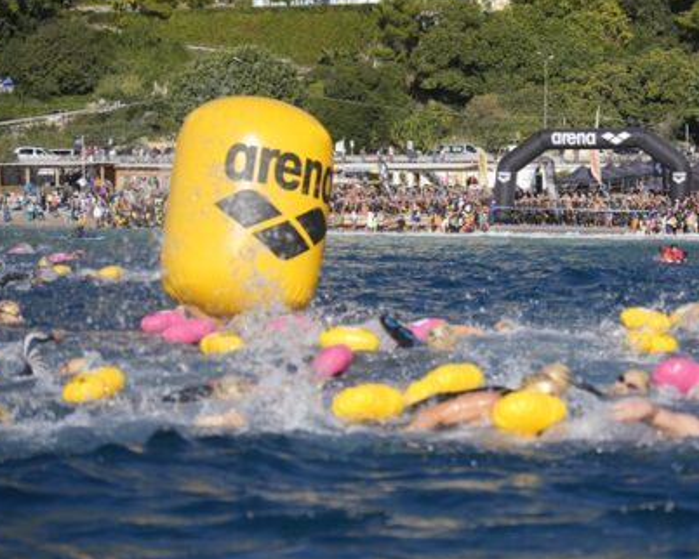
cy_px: 269
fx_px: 2318
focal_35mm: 112
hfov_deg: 17.1
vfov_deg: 13.8
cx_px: 449
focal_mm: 75
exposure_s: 1/3200
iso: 125
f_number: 2.8
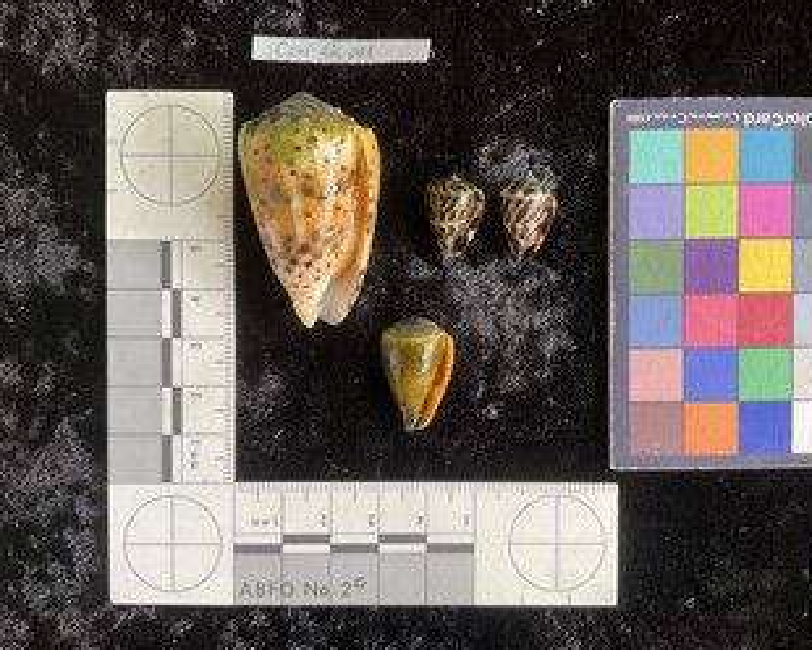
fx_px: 769
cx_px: 448
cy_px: 329
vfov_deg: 45.8
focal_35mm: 32
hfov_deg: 55.6
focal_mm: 3
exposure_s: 1/60
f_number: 1.8
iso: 64
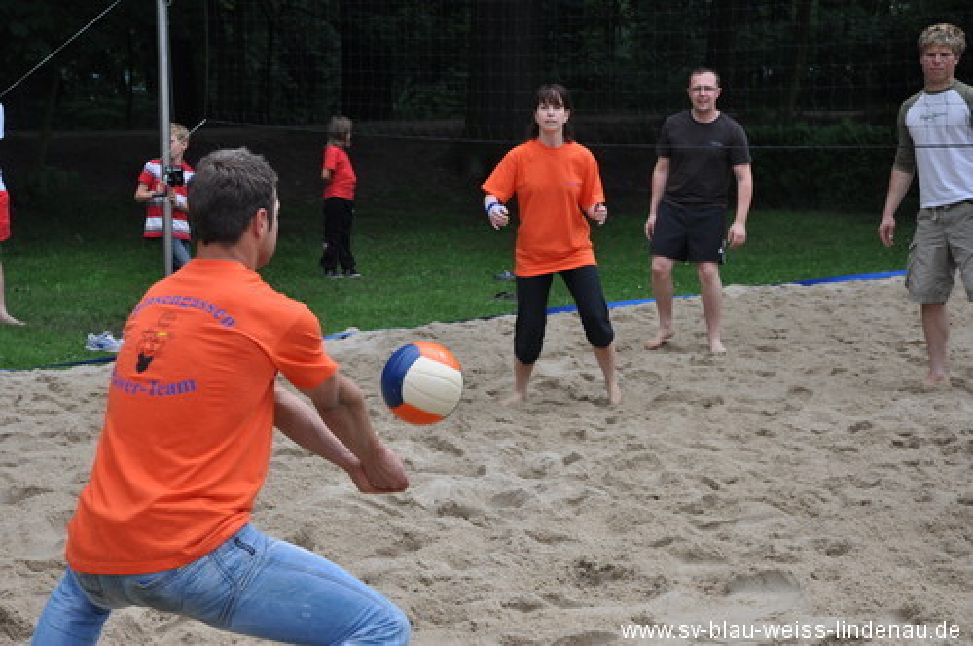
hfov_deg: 26.0
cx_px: 486
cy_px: 323
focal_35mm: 78
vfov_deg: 17.4
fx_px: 2105
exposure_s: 1/1250
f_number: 5
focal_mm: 52
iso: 400
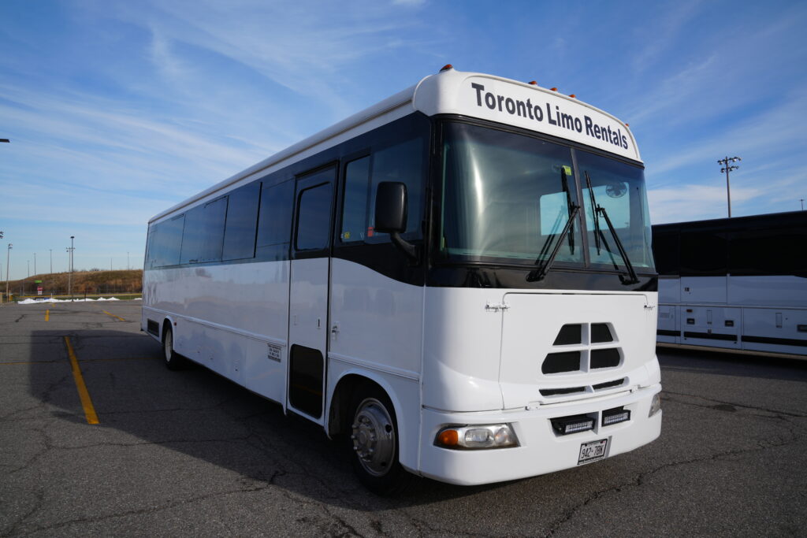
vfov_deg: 53.1
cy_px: 269
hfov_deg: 73.7
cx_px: 404
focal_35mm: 24
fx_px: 538
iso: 100
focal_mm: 24
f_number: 10
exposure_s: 1/160
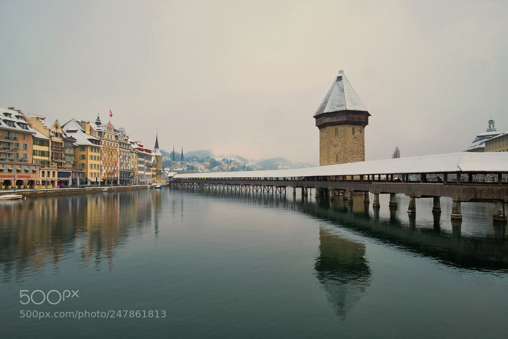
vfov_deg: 59.5
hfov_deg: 81.2
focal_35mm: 21
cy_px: 170
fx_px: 296
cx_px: 254
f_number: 16
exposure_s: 1/58
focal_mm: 14
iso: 200
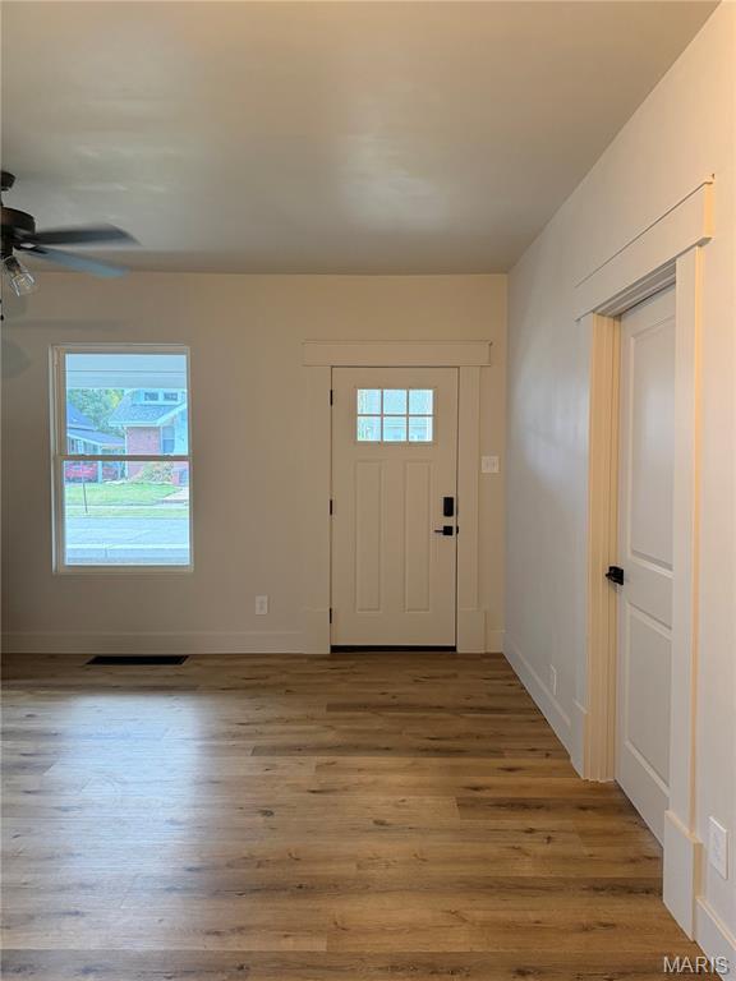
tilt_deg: -2.4
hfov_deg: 56.8
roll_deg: +0.2
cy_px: 490
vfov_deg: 71.6
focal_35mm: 24
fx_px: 680
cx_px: 368
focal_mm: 6.76
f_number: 1.78
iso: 320
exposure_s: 1/60
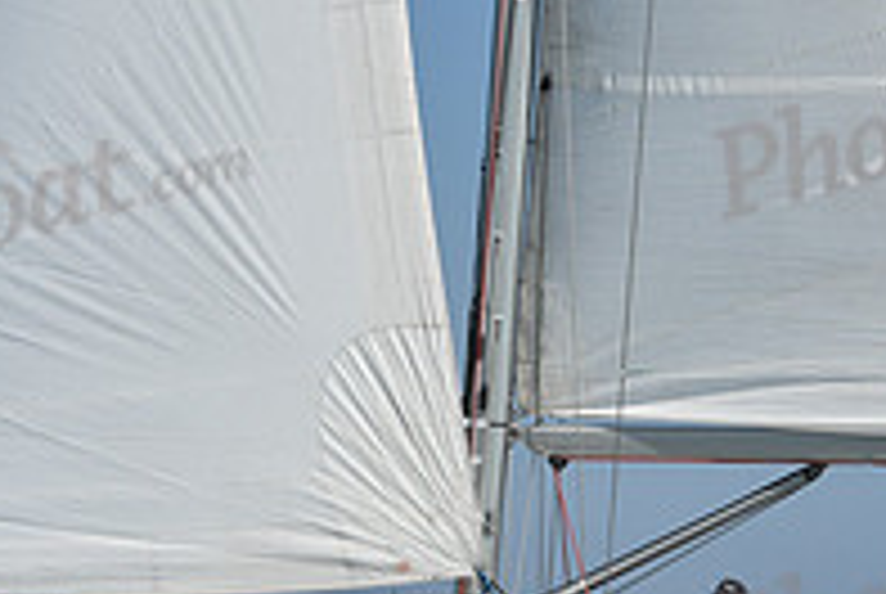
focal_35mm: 206
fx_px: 5077
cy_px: 398
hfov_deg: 10.0
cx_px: 486
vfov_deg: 6.7
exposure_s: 1/1600
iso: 250
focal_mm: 70
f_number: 8
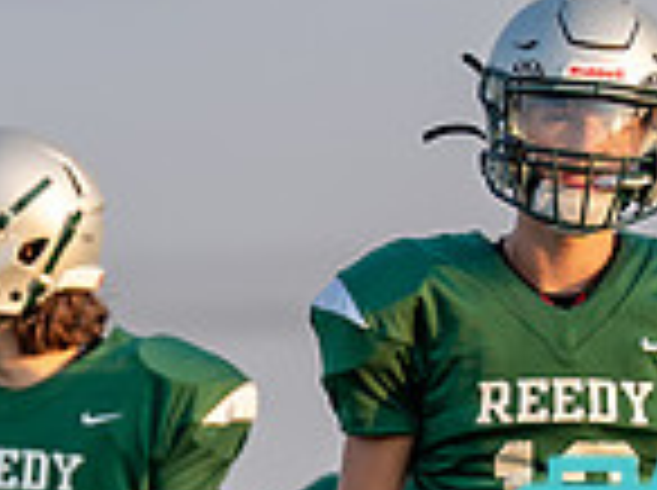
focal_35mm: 1143
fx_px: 21658
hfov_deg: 1.7
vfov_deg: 1.3
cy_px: 628
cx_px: 464
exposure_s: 1/1000
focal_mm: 200
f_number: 2.8
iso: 160
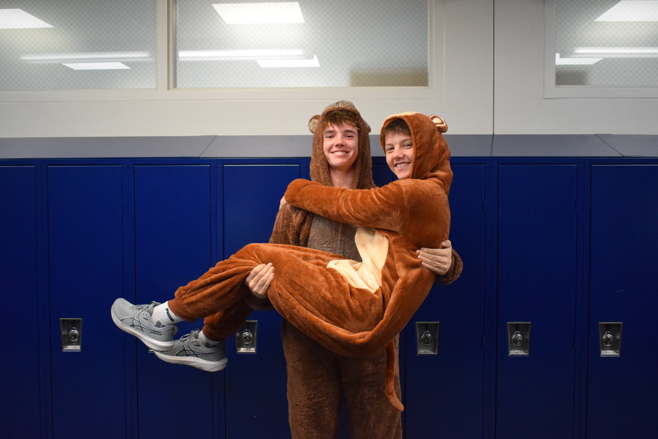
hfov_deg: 49.5
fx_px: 713
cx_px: 329
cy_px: 220
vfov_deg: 34.2
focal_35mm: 39
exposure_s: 1/320
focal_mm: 26
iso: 3200
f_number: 4
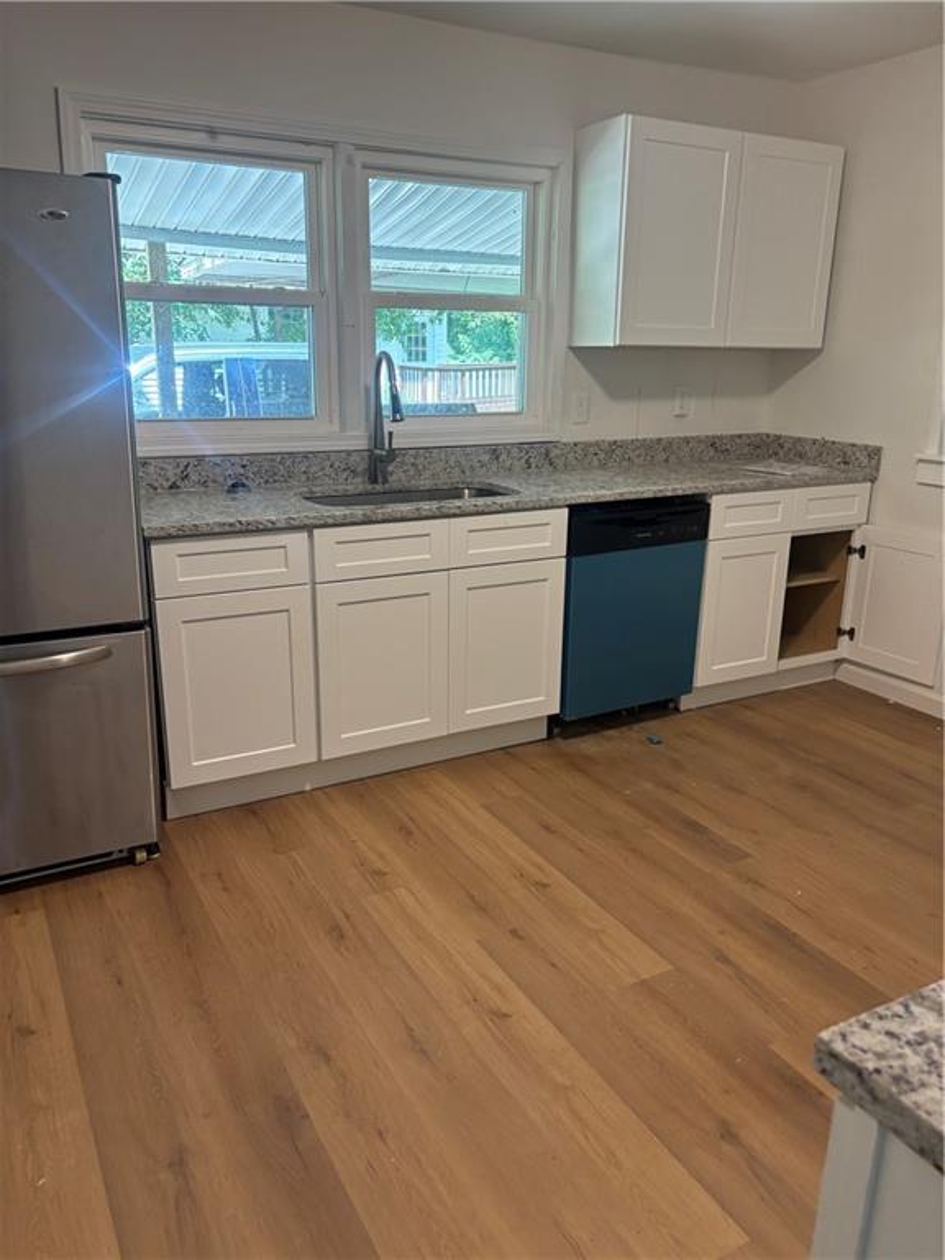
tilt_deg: -16.7
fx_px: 946
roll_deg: -2.1
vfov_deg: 67.3
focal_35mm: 26
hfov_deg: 53.1
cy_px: 630
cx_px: 472
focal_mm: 5.96
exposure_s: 1/60
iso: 125
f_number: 1.6
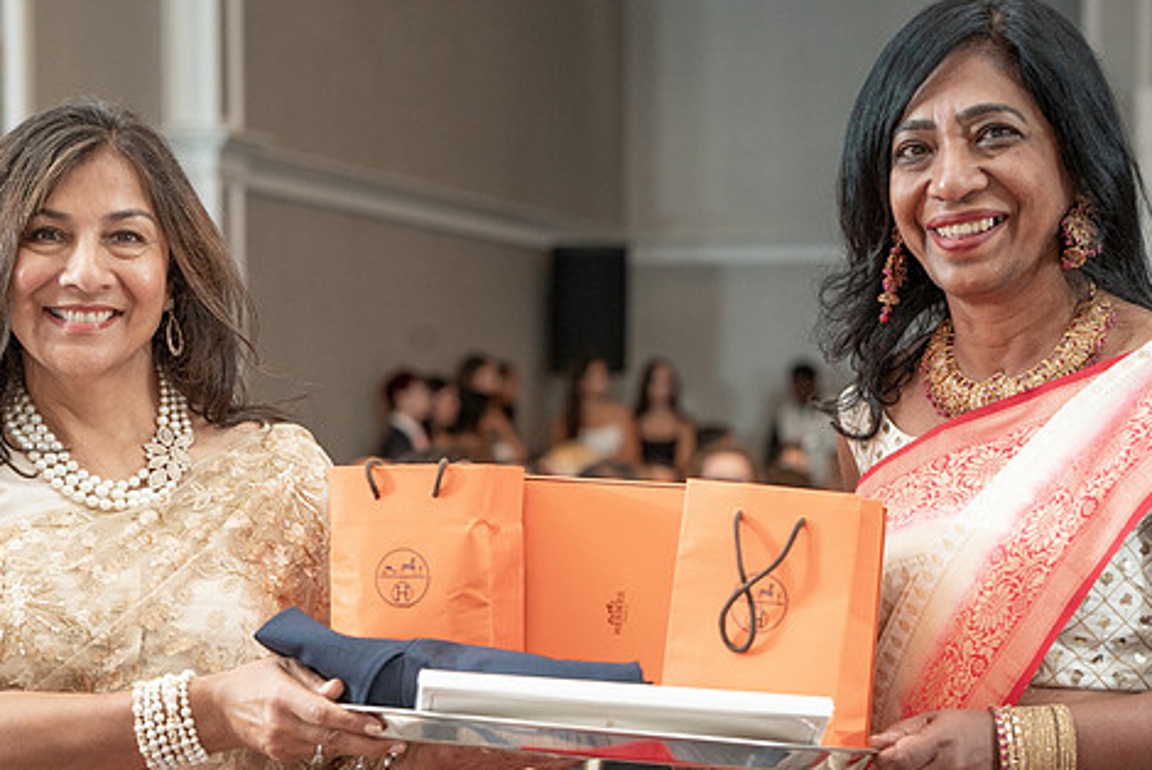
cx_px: 525
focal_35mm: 111
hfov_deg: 18.4
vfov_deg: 12.4
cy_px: 468
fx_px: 3554
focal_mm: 85
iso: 2000
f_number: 4.5
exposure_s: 1/250
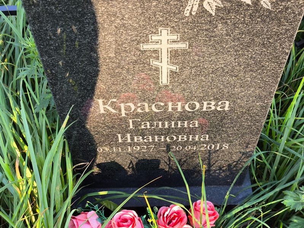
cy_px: 114
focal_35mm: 50
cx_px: 152
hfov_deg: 38.2
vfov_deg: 29.1
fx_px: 439
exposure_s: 1/120
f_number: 1.7
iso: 64
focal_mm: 4.71
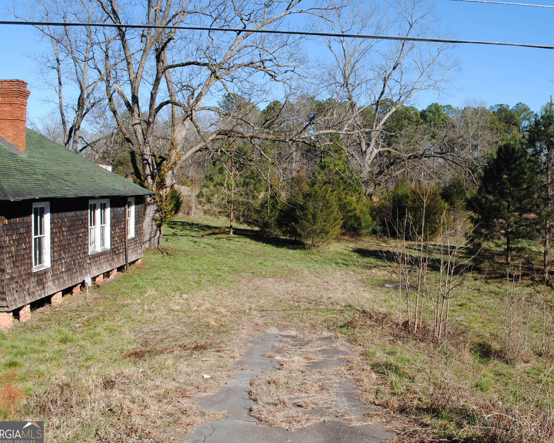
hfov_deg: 57.0
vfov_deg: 47.1
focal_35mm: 31
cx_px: 314
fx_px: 508
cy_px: 217
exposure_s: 1/250
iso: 100
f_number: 8
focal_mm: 18
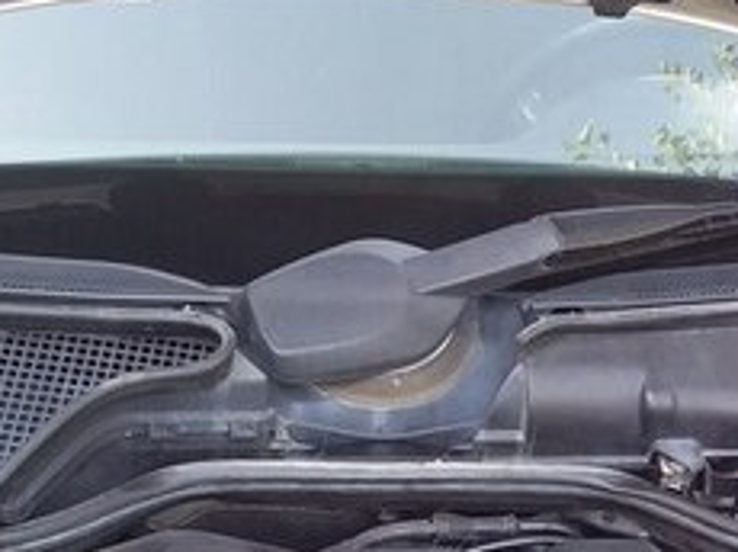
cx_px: 414
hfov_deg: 22.0
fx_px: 1895
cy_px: 605
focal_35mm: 89
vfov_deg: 16.1
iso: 50
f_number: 2.2
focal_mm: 3.3
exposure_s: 1/100
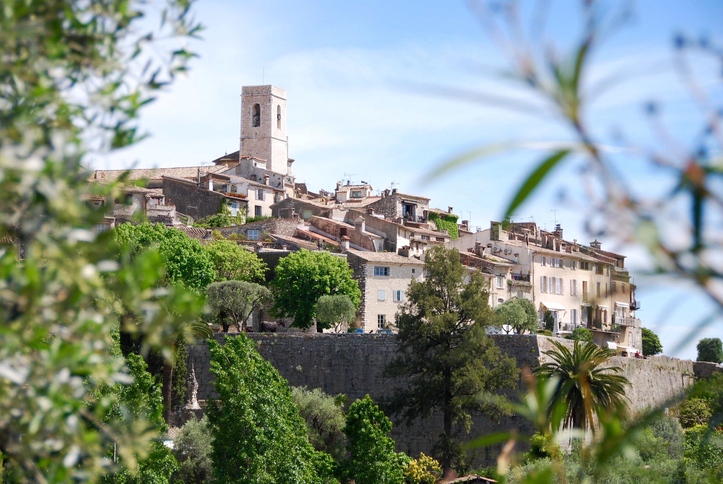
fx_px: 1870
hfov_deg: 21.9
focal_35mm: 93
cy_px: 242
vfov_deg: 14.7
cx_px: 362
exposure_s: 1/500
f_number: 5.6
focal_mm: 62
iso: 180
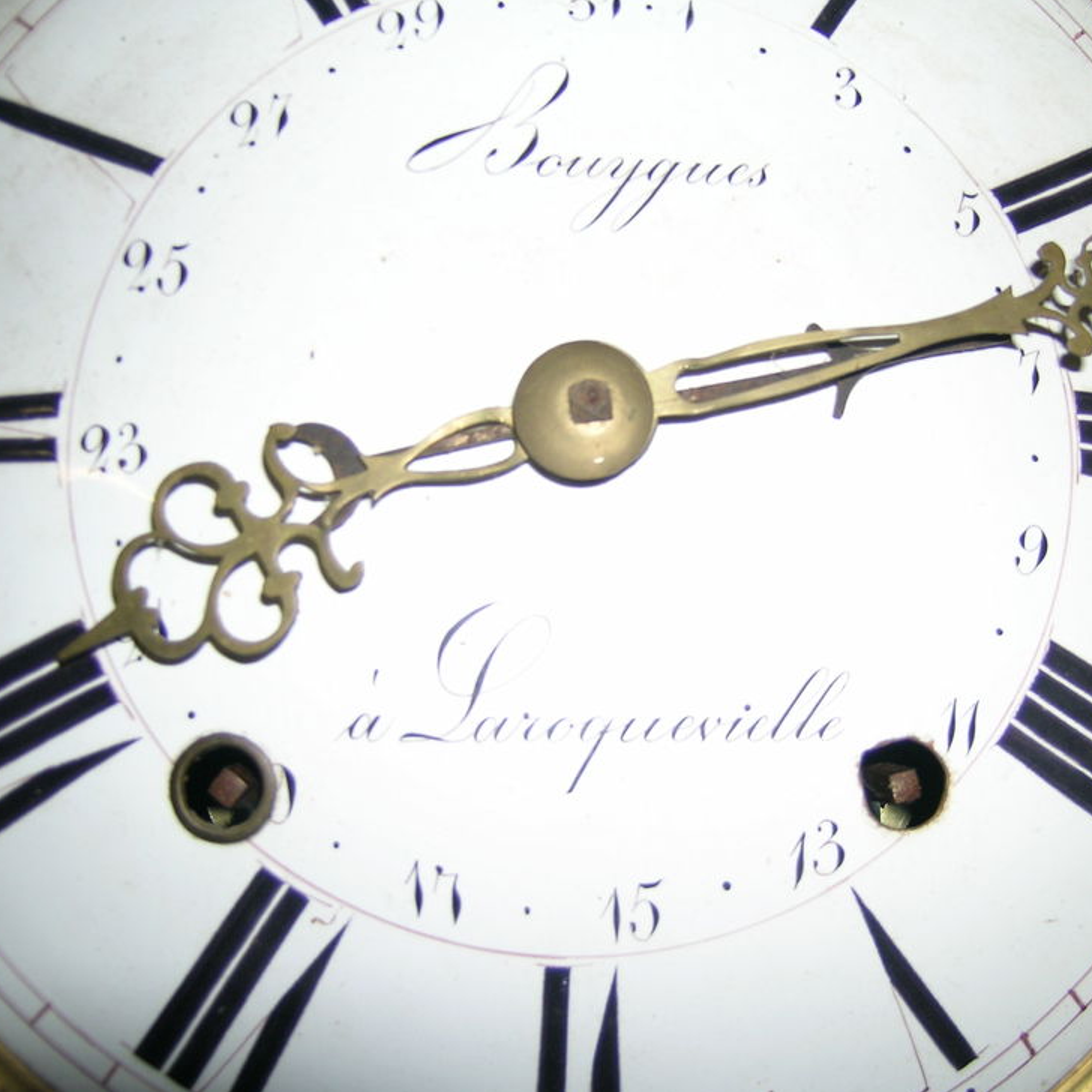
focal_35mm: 34
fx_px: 1213
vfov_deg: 48.5
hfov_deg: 48.1
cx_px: 658
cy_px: 548
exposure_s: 1/60.1
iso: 50
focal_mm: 5.8
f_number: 2.8
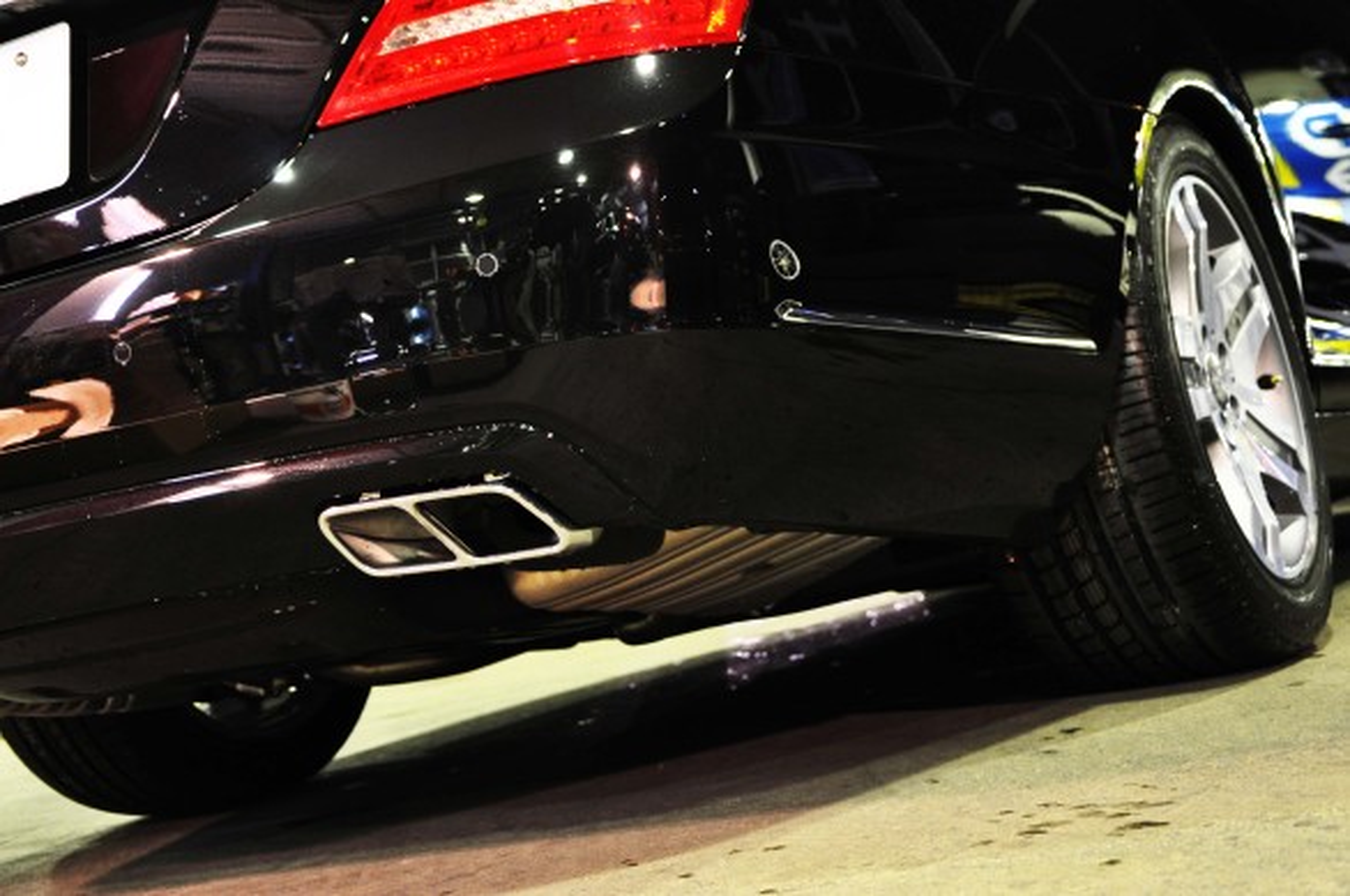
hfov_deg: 35.1
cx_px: 675
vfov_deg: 23.7
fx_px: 2135
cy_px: 448
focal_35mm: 57
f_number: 4.5
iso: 900
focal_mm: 38
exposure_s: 1/8
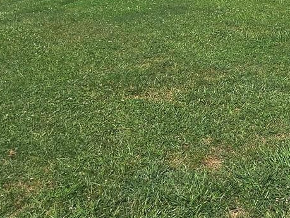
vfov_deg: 24.5
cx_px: 356
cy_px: 23
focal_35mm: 58
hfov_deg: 28.5
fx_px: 486
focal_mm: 2.2
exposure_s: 1/2752
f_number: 2.2
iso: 50
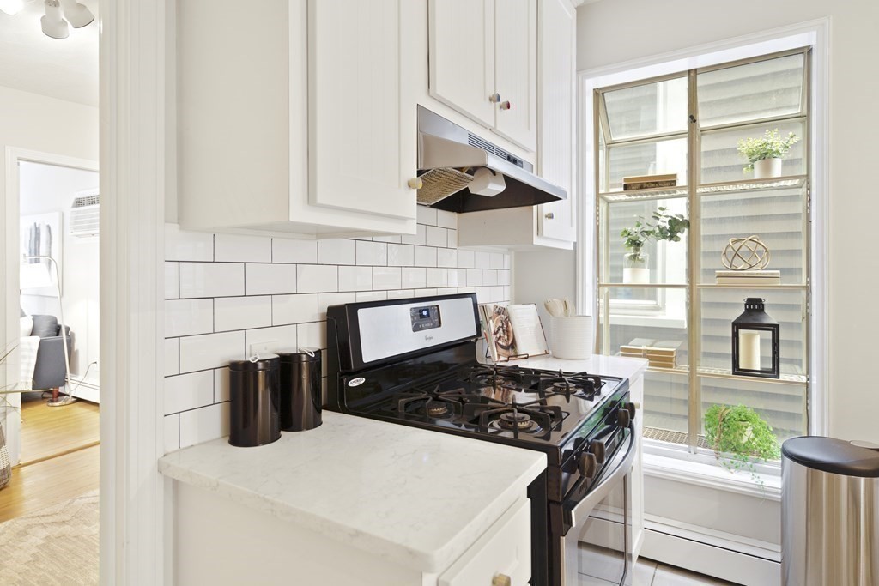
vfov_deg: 64.6
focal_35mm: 19
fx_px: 464
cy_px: 293
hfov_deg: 86.9
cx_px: 440
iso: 250
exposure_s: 1/1.67
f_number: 4
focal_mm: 19
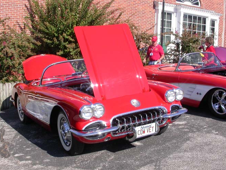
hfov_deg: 41.1
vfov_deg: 31.5
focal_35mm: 46
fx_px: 300
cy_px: 88
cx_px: 96
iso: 100
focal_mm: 7.85
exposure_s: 1/264
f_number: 6.7
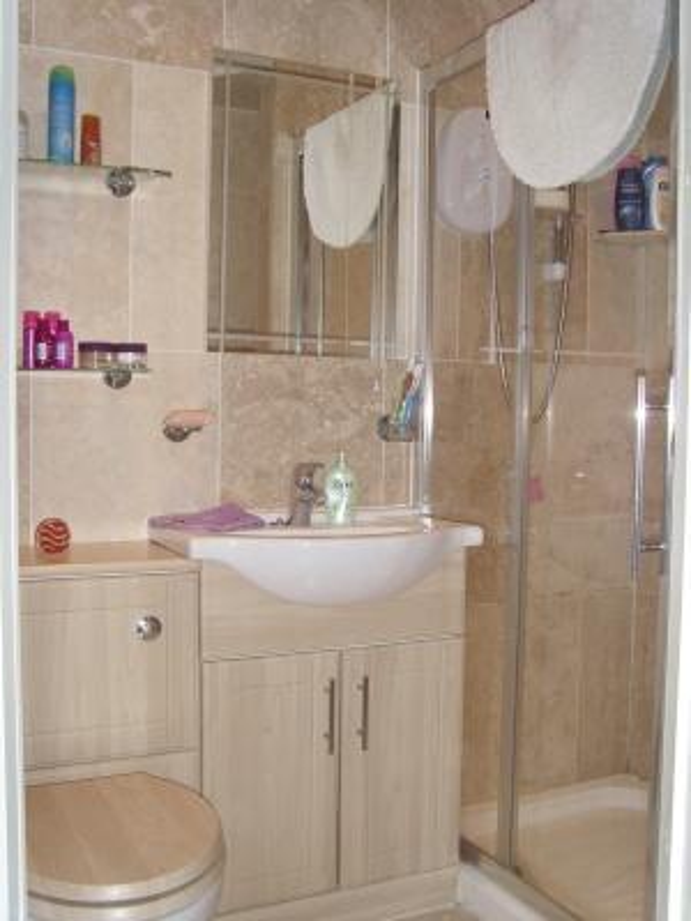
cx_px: 346
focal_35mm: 31
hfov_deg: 45.4
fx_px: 825
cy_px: 460
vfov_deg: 58.4
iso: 100
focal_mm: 6.3
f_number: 3.5
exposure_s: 1/30
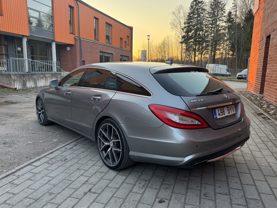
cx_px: 135
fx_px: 200
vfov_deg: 54.9
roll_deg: -0.2
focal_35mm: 25
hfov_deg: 69.4
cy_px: 103
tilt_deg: -9.3
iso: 100
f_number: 1.78
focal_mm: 6.76
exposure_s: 1/162
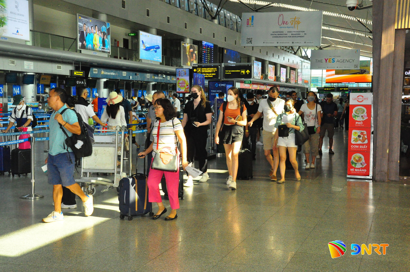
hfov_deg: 37.9
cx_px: 205
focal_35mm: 52
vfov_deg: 25.7
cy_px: 136
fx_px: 597
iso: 3200
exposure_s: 1/200
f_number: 14
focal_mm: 35
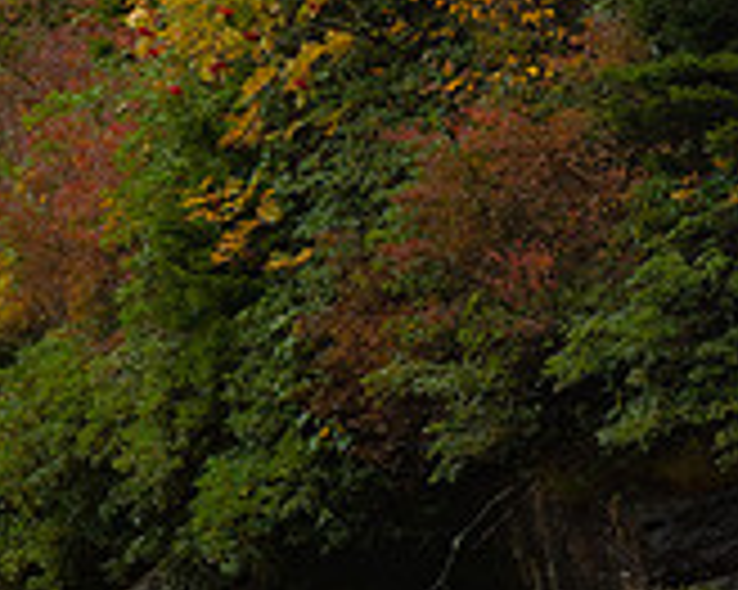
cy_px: -151
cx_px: -76
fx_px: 6178
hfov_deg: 6.8
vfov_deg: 5.4
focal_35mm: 283
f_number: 7.1
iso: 200
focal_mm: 85
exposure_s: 1/100
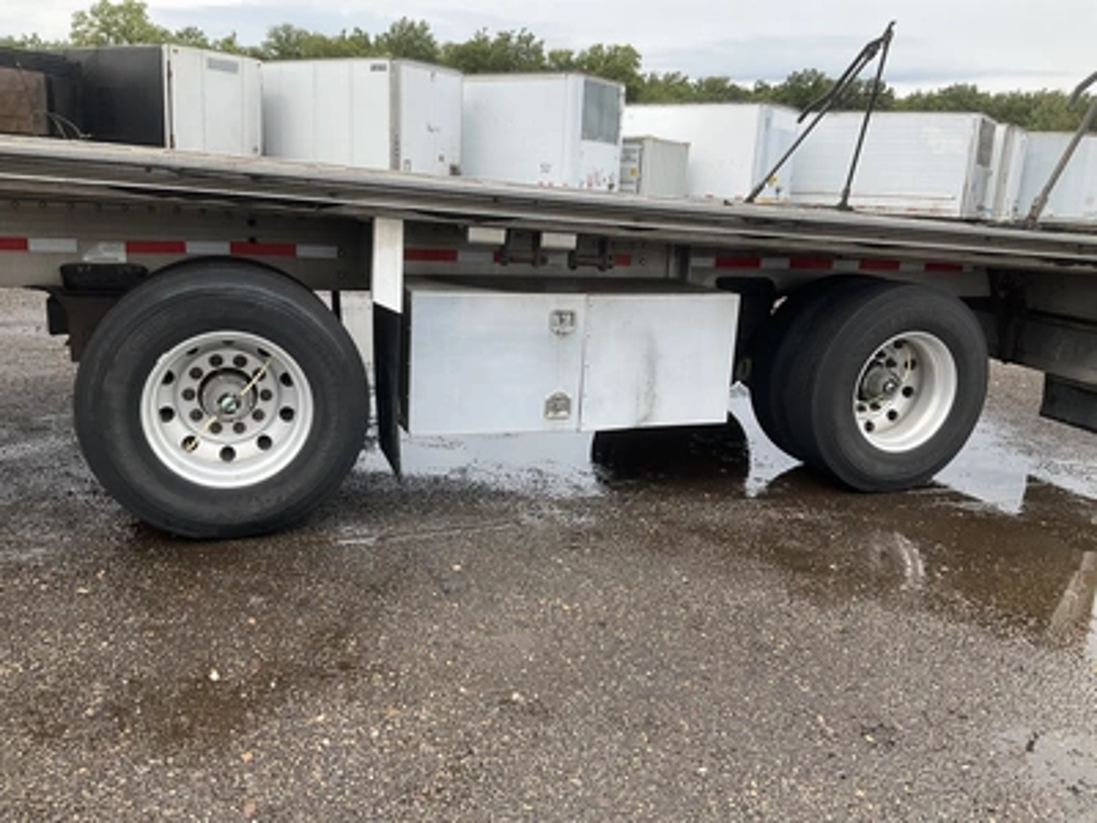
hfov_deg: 61.7
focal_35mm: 29
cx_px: 548
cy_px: 412
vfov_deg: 48.2
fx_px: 919
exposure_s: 1/574
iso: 25
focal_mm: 3
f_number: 1.8
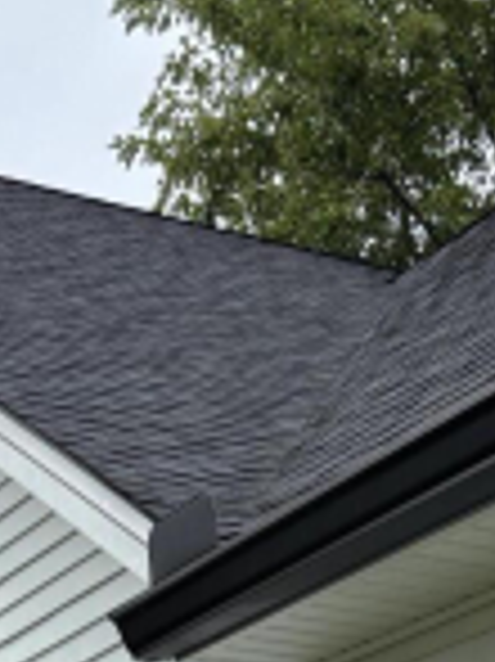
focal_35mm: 118
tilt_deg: -0.8
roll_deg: -0.4
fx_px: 2253
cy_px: 1281
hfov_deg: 12.5
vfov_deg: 14.2
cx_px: 158
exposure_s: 1/752
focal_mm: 5.96
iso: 50
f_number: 1.6
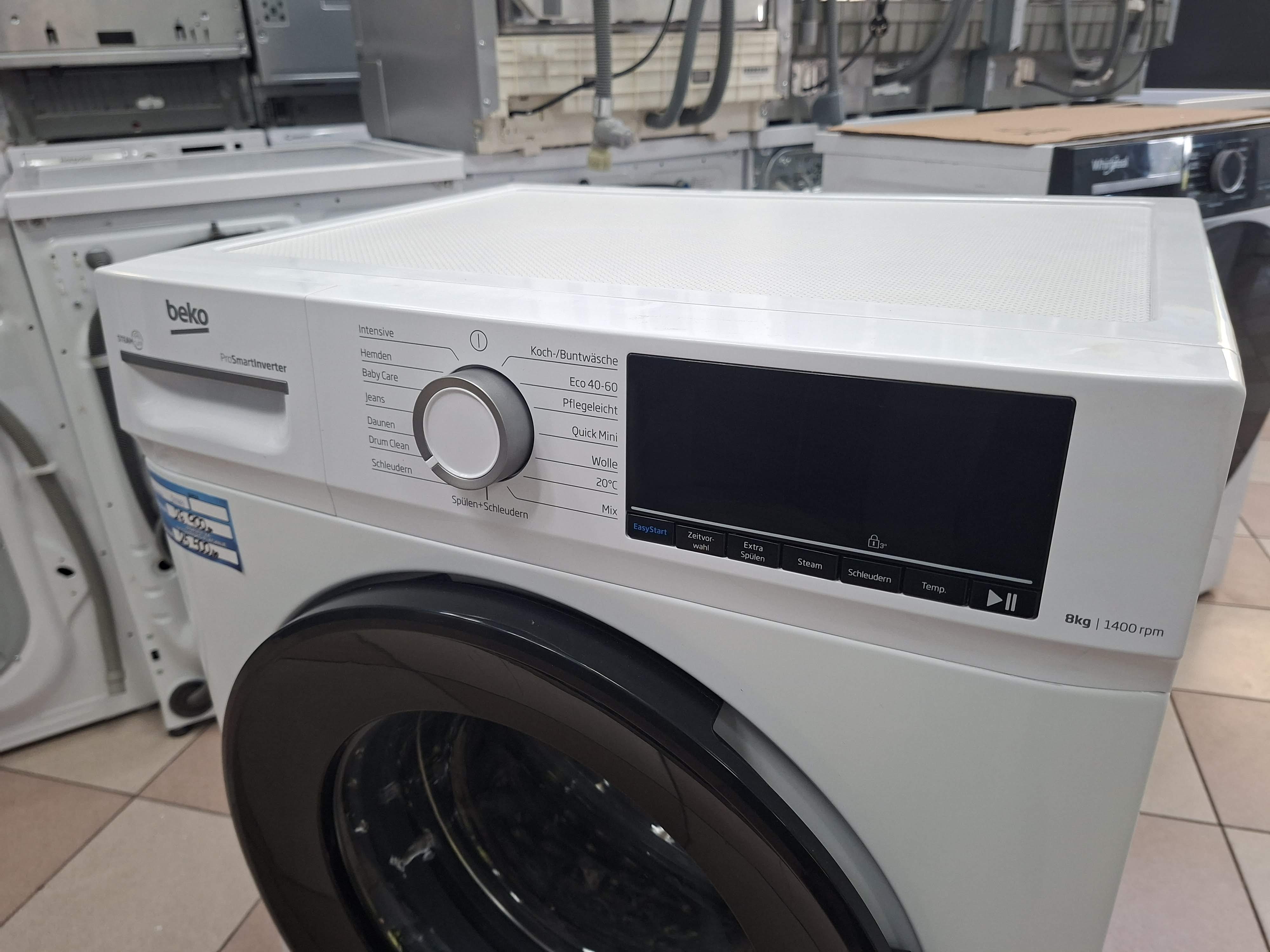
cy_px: 476
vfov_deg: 58.9
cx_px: 635
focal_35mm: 23
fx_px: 844
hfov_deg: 73.9
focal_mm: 5.54
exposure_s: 1/100
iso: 320
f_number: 1.8
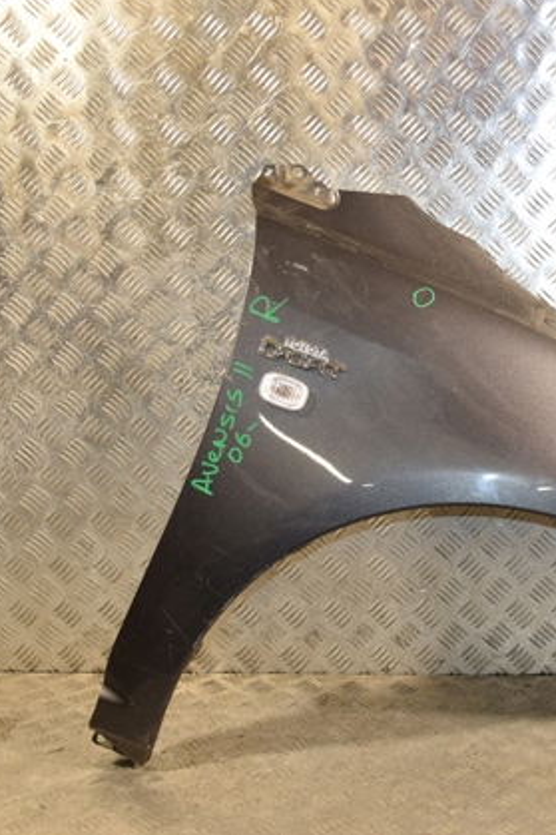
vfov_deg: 36.3
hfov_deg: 23.7
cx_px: 530
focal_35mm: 55
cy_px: 413
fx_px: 1275
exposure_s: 1/160
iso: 800
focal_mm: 24
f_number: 5
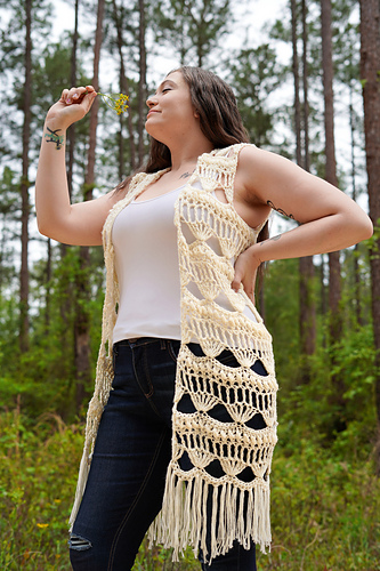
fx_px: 792
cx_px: 190
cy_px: 286
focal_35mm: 50
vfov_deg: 39.6
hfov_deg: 27.0
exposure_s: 1/160
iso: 100
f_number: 4
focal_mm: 50
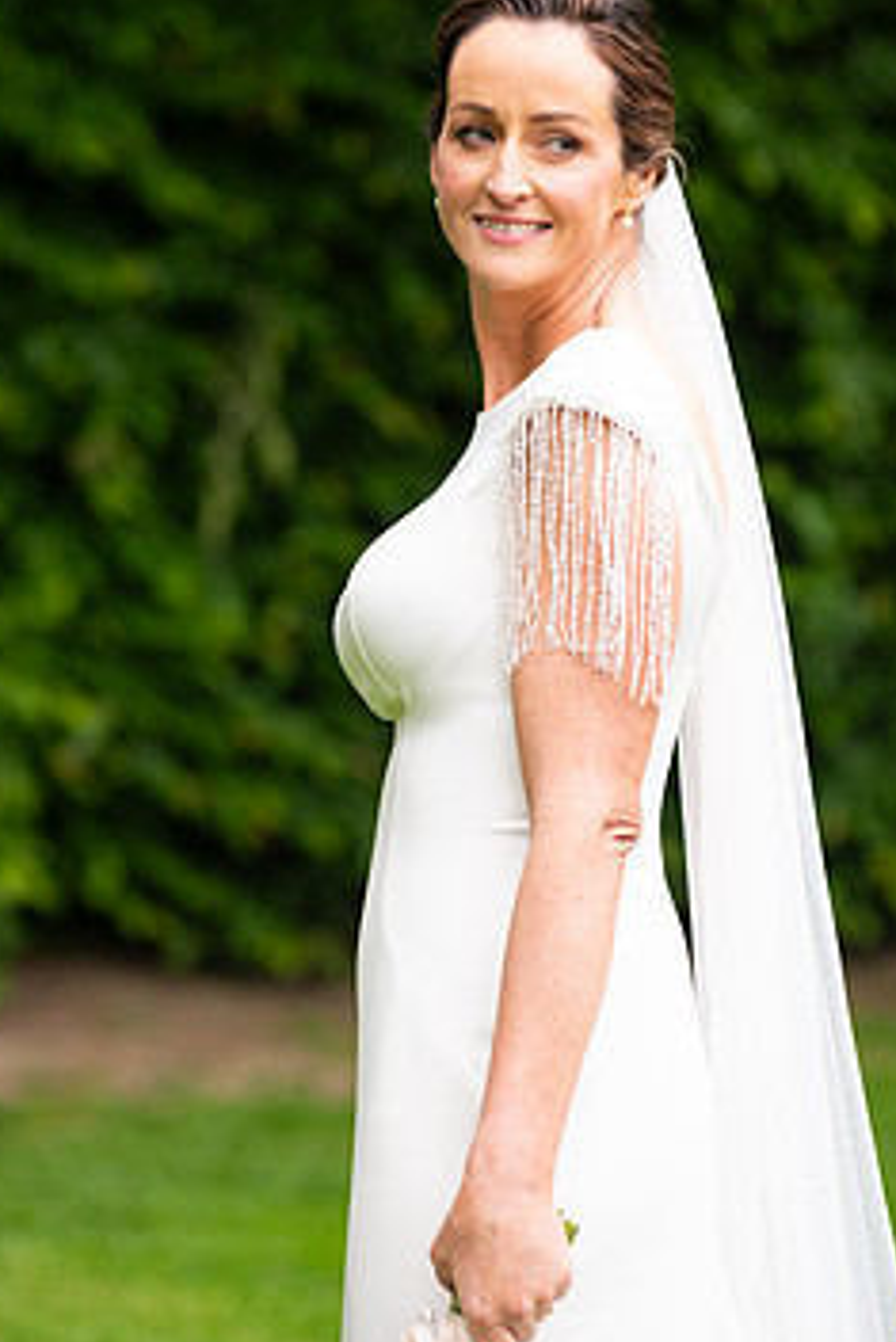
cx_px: 423
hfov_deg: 6.9
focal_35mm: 198
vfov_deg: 10.4
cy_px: 660
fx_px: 7384
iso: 250
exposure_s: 1/200
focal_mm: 155
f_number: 3.5
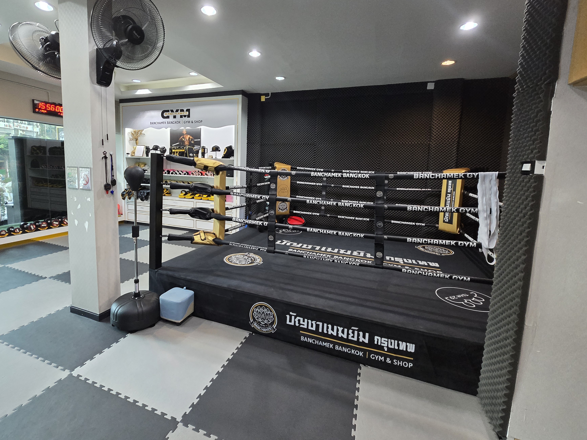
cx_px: 271
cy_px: 196
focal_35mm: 15
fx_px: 254
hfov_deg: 98.0
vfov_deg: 81.5
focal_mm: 2.2
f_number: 2.2
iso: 500
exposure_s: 1/50
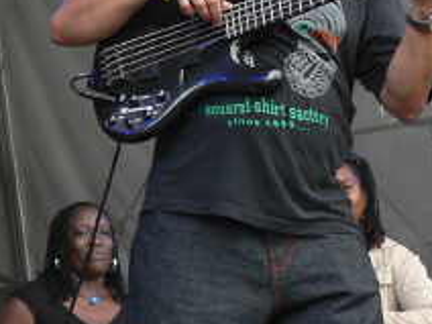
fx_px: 2933
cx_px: 526
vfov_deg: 6.3
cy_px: 111
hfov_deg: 8.3
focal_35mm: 235
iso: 64
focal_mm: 15.2
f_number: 3.2
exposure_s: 1/40
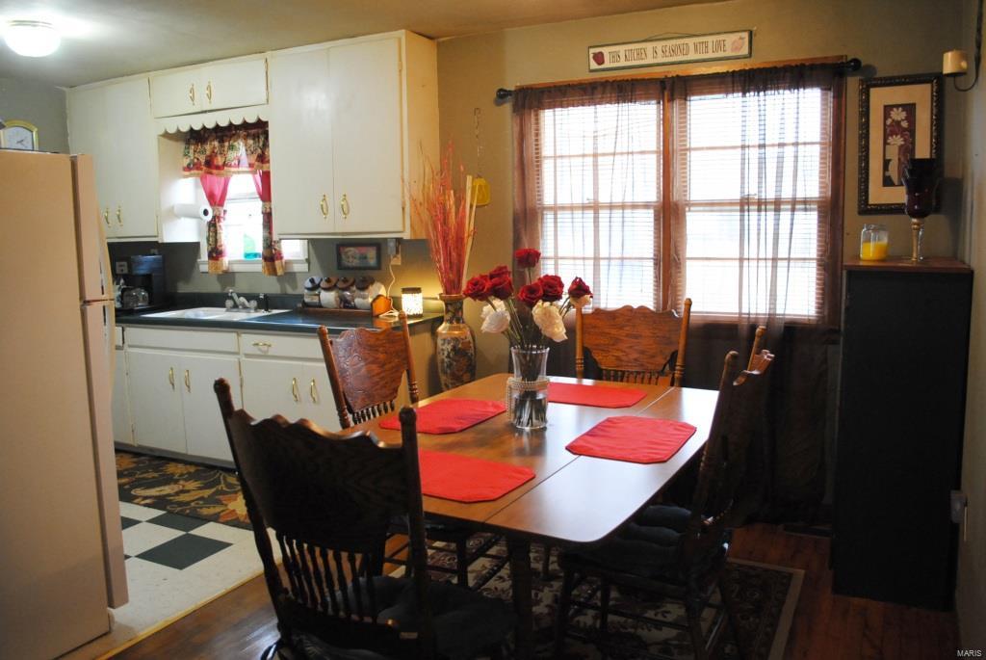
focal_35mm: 27
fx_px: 740
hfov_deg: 67.3
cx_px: 493
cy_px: 330
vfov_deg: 48.0
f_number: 3.5
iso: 800
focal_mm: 18
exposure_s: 1/30
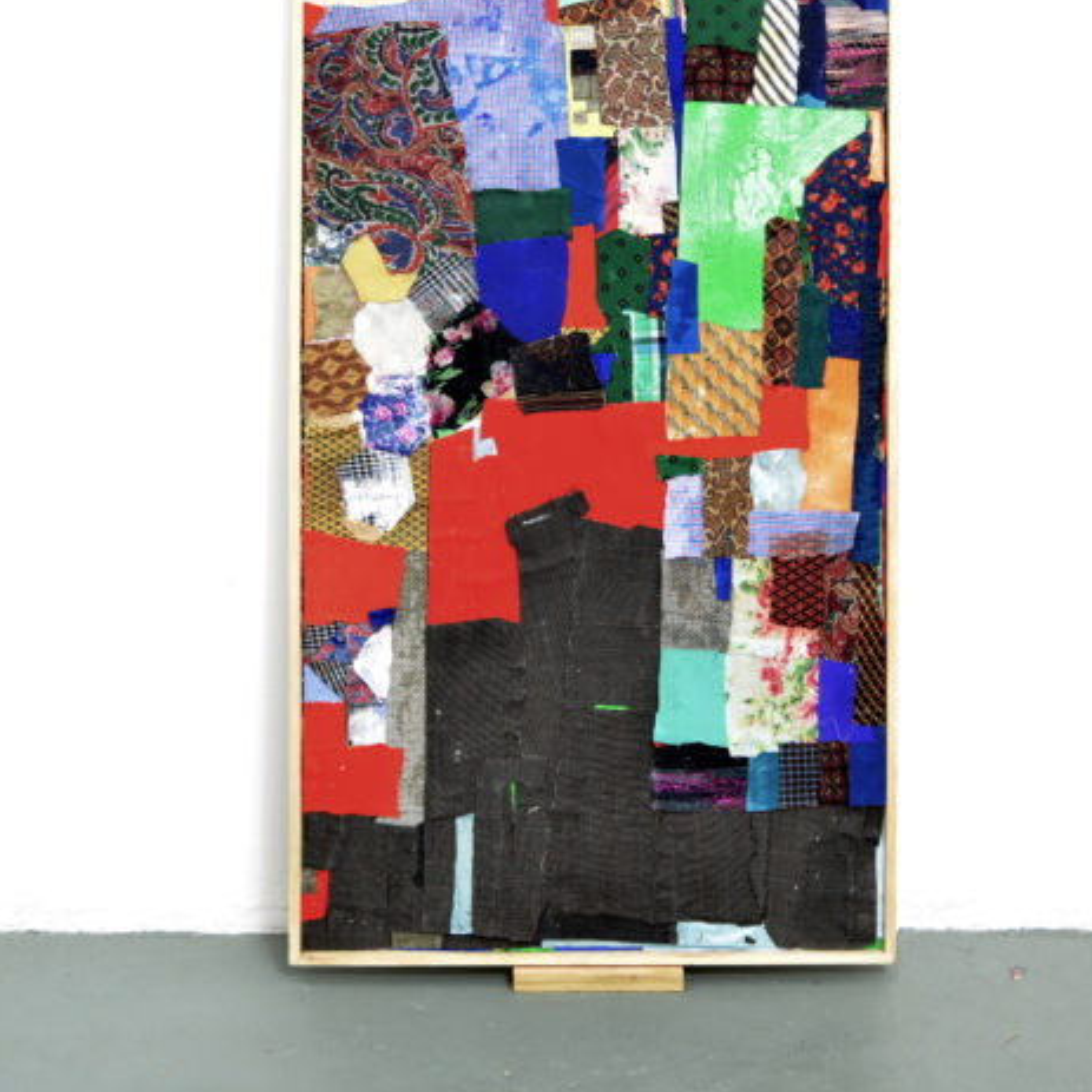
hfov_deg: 27.7
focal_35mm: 62
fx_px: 2213
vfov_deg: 27.6
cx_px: 546
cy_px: 419
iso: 100
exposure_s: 1/3
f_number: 5
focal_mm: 32
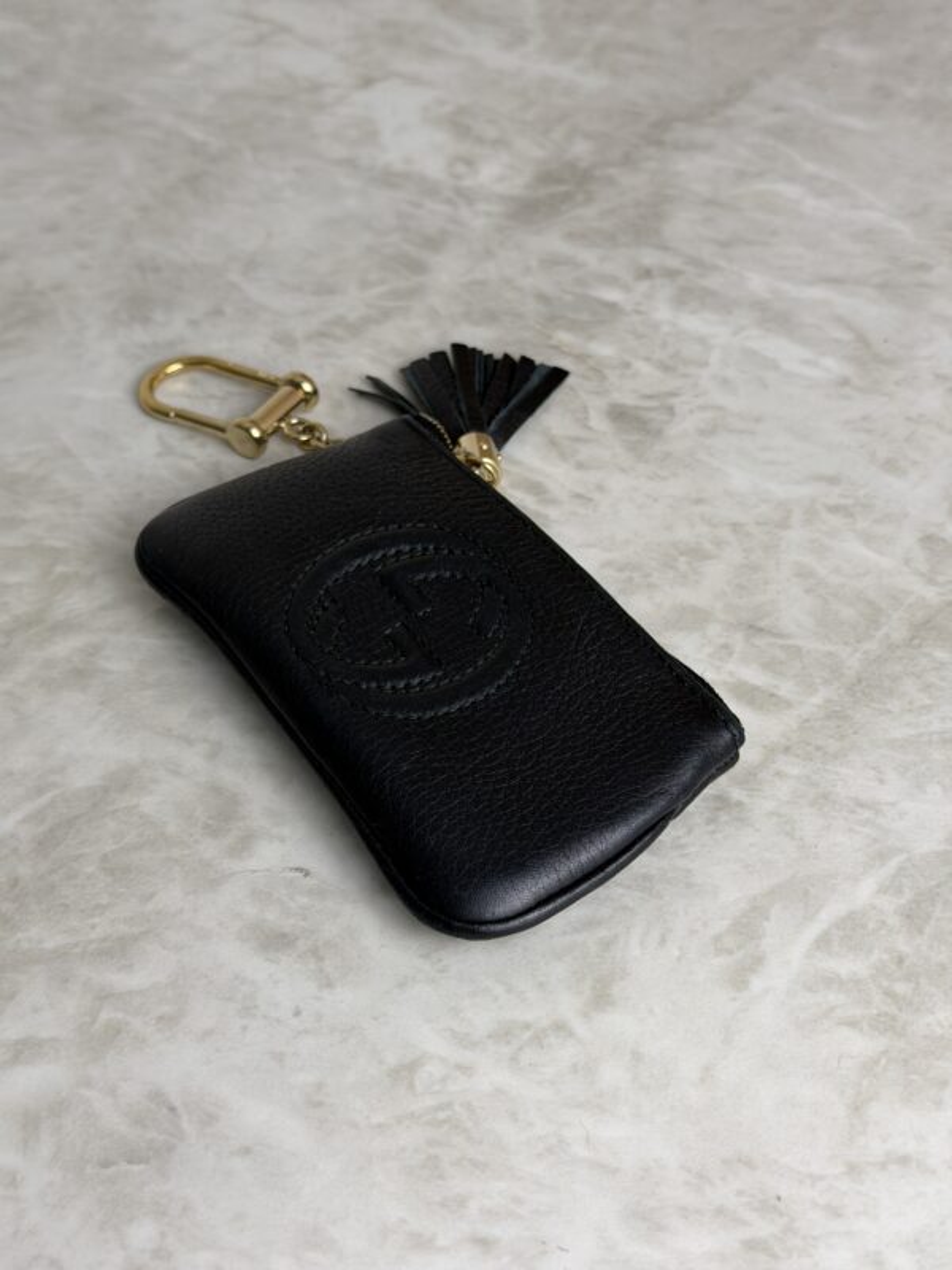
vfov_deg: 39.7
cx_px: 476
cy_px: 635
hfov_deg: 30.3
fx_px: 1760
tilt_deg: -45.0
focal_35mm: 48
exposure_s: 1/175
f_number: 1.78
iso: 50
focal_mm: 6.76
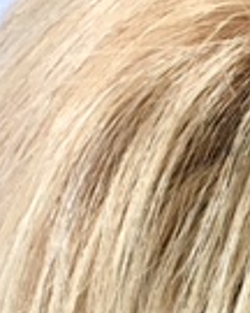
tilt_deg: -38.4
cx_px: 317
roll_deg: +1.3
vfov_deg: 13.0
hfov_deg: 11.3
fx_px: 1239
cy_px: 556
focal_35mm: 134
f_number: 2.2
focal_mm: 4.15
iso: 25
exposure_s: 1/30
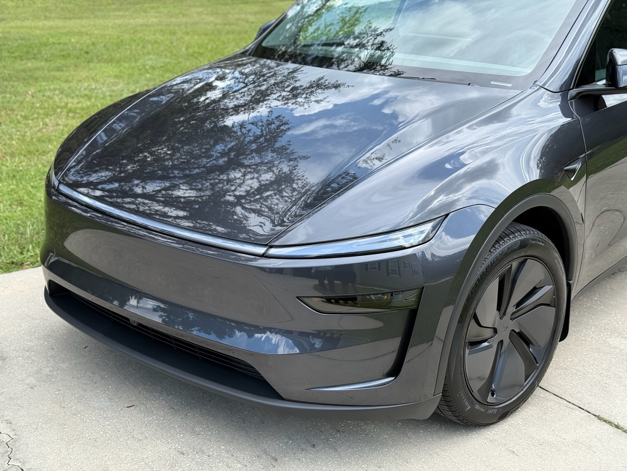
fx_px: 869
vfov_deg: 30.3
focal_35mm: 48
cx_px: 314
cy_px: 236
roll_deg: -2.0
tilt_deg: -20.6
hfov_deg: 39.7
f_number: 1.78
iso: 100
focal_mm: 6.76
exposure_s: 1/1307
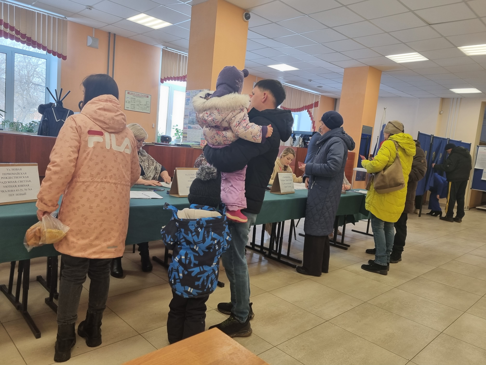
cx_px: 243
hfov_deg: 67.3
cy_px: 182
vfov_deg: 53.1
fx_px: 365
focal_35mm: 26
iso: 80
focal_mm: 5.4
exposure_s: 1/100
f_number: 1.8
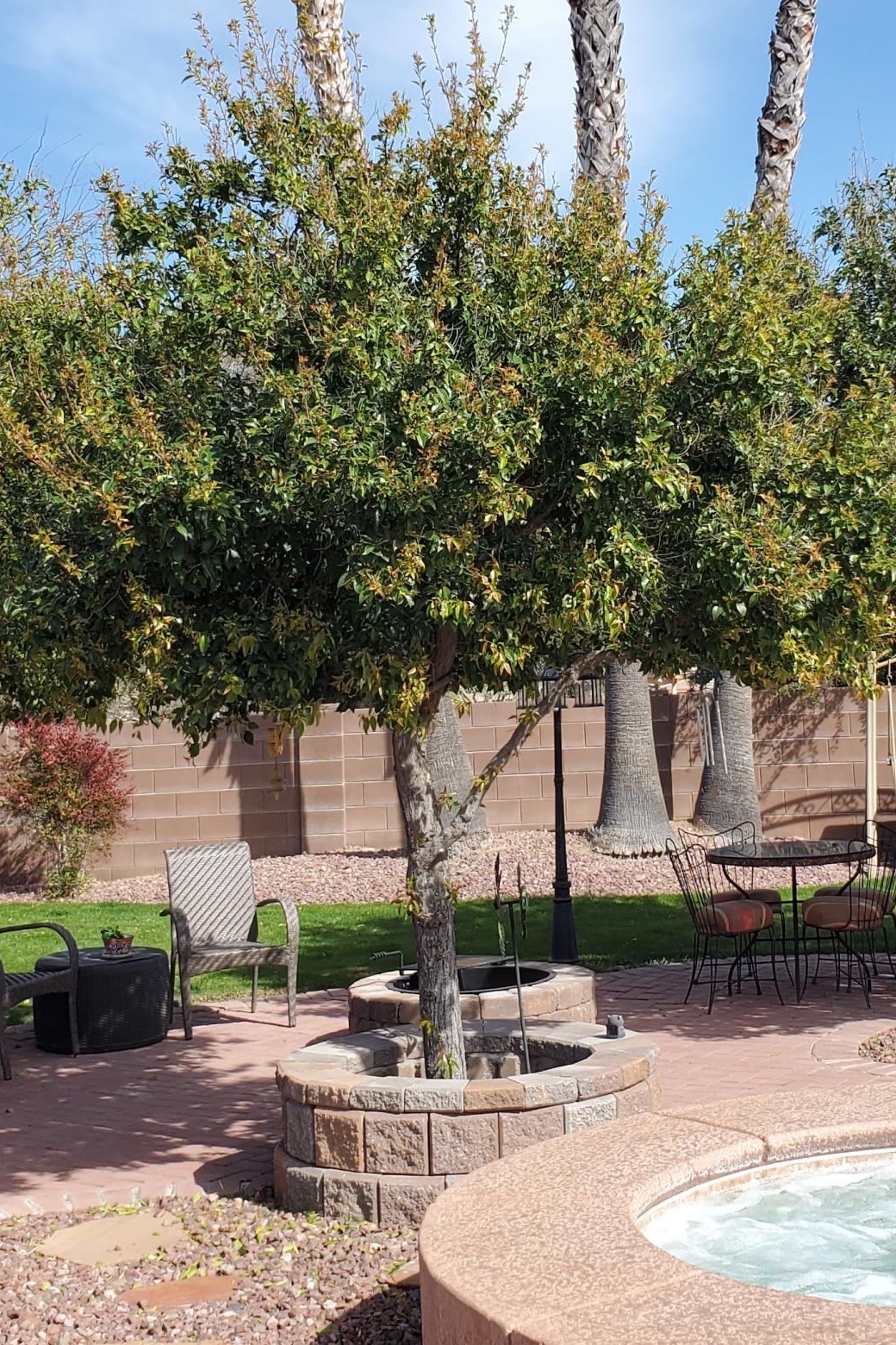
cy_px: 413
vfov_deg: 37.6
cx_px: 600
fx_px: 1941
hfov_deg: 25.8
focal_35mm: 52
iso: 50
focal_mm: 4.3
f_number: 2.4
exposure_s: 1/997
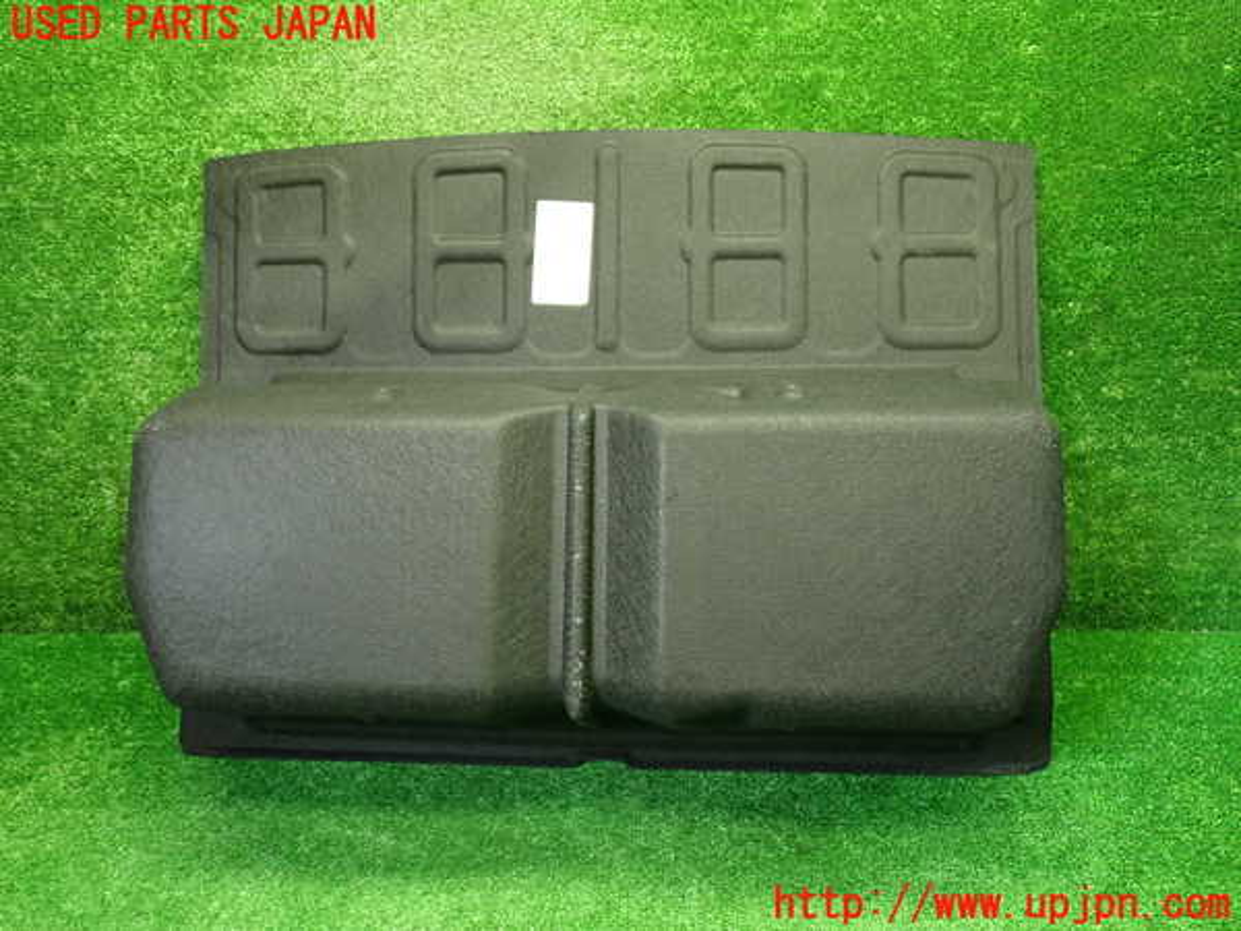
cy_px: 466
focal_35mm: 30
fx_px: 1076
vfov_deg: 46.8
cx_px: 620
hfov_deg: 60.0
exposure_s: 1/30
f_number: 2.3
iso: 320
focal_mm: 5.4
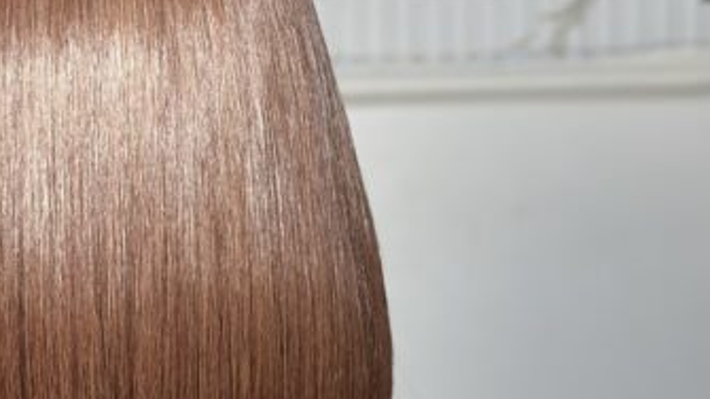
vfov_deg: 9.7
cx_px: 112
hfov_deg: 17.0
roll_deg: +1.1
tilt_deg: -10.3
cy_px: 195
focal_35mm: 125
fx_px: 2352
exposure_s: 1/422
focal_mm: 6.86
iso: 80
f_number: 1.78
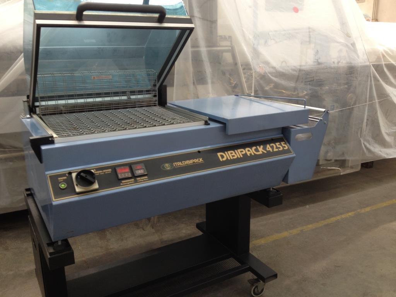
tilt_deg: -14.9
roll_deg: -1.0
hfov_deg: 52.6
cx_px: 198
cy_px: 148
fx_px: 400
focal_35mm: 35
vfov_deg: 40.7
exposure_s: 1/30
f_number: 2.4
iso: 50
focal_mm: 4.28
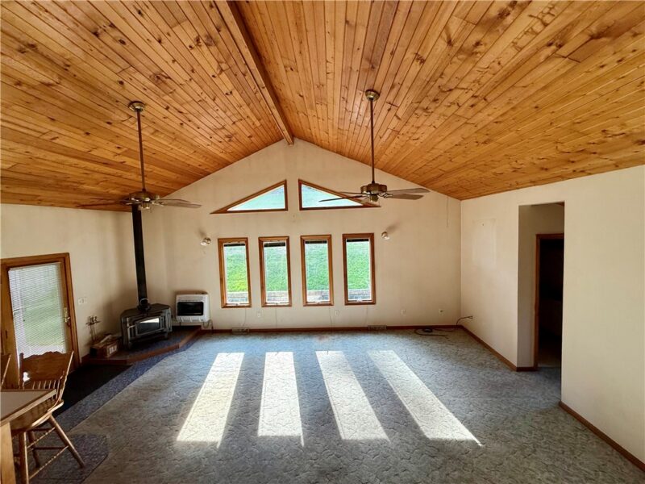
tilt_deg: -2.9
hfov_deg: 102.1
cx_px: 322
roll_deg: +1.5
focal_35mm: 14
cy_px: 242
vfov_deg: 85.7
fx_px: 261
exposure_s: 1/120
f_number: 2.2
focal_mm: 2.22
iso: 125
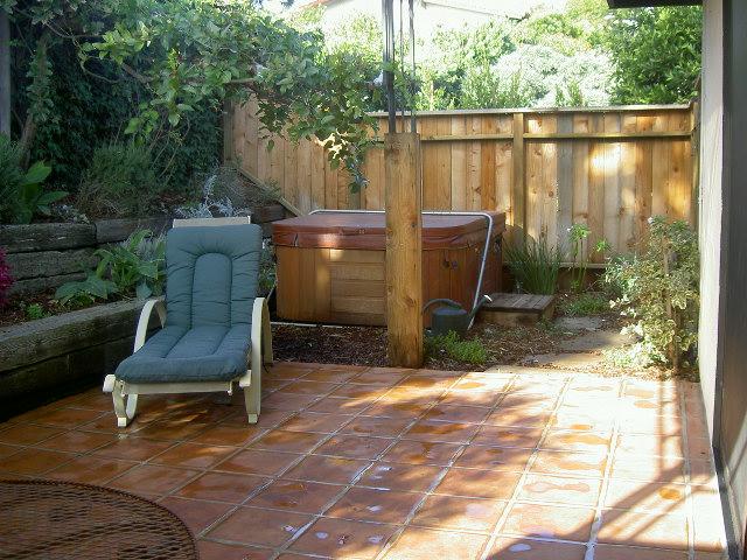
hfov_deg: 47.9
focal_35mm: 39
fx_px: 842
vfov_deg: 36.8
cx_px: 374
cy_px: 280
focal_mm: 8
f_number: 2.8
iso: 100
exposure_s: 1/100
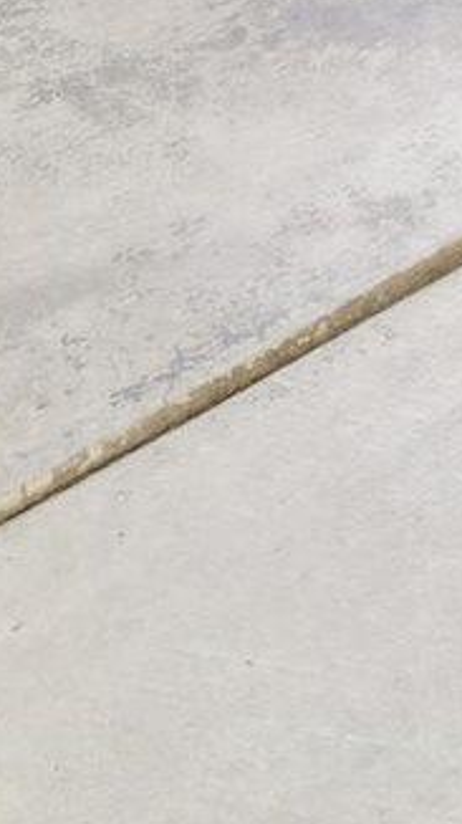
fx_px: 3336
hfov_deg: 6.3
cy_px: -1716
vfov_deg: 10.1
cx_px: 1926
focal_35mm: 153
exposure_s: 1
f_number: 13
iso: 400
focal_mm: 15.5
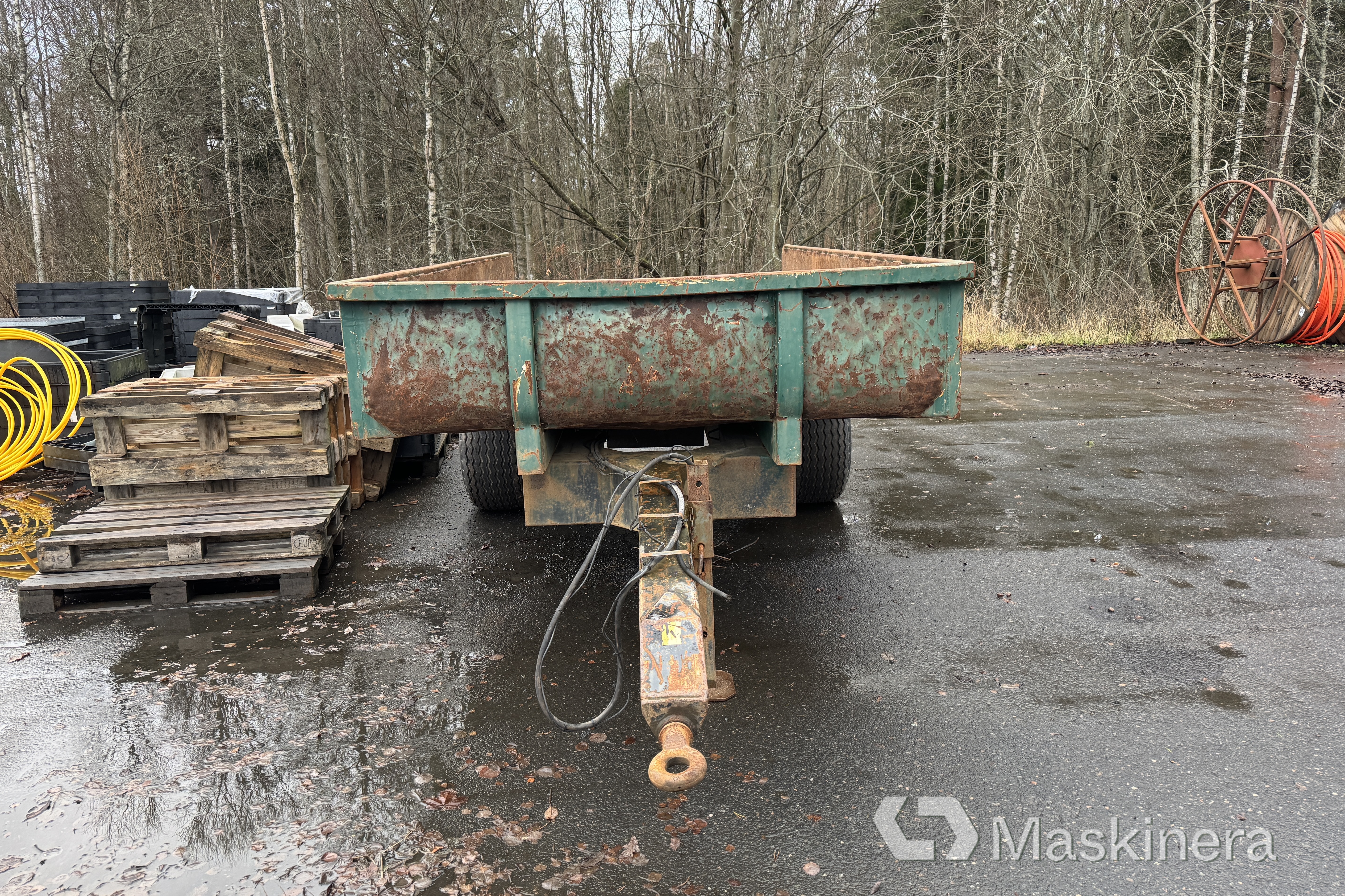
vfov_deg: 51.2
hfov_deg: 71.5
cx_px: 672
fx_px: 934
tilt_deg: -10.2
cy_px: 408
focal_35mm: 25
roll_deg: +1.2
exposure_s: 1/121
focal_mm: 6.76
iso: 160
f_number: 1.78
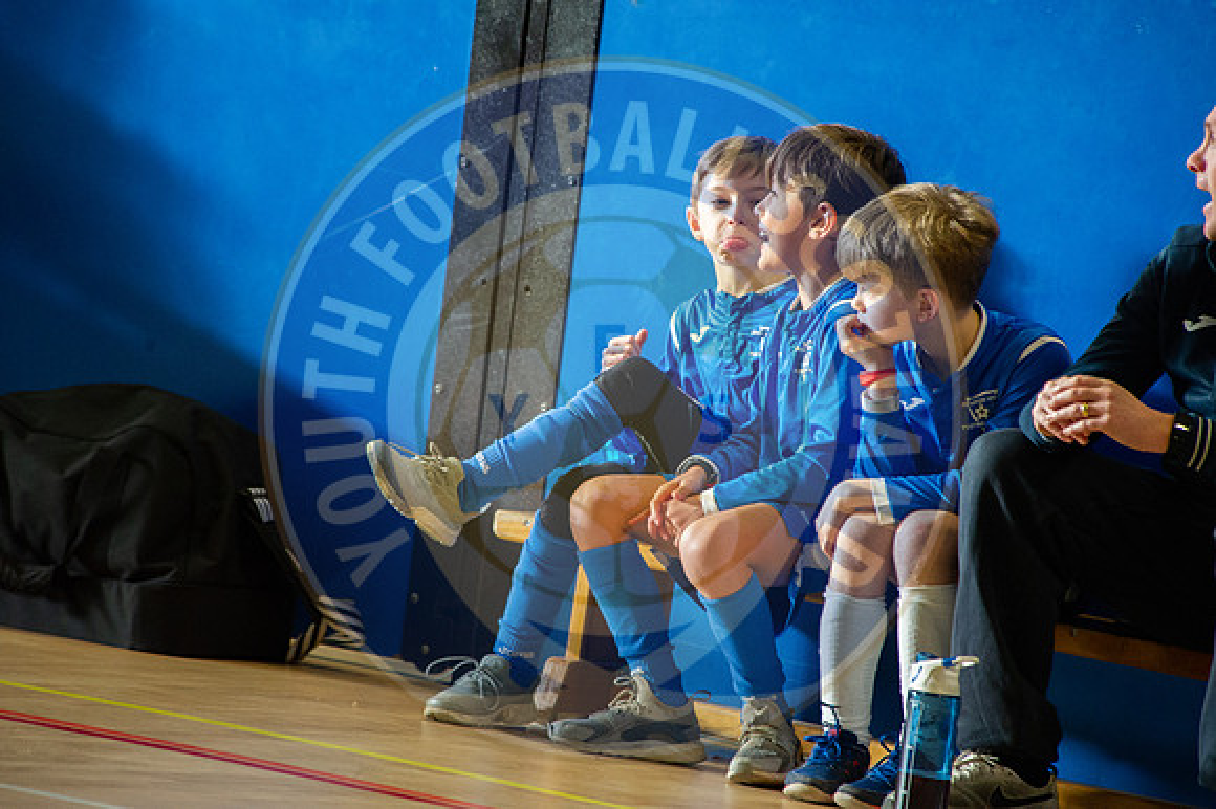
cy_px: 404
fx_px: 13503
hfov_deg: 5.2
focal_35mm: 400
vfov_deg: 3.4
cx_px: 608
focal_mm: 400
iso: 6400
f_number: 5.6
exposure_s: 1/320
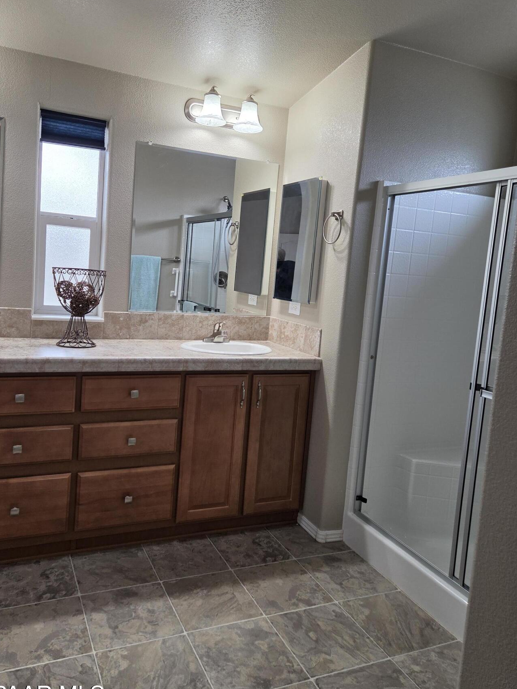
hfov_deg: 51.2
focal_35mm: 27
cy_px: 327
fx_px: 538
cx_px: 220
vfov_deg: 65.3
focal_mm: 5.4
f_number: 1.8
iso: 80
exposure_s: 1/120
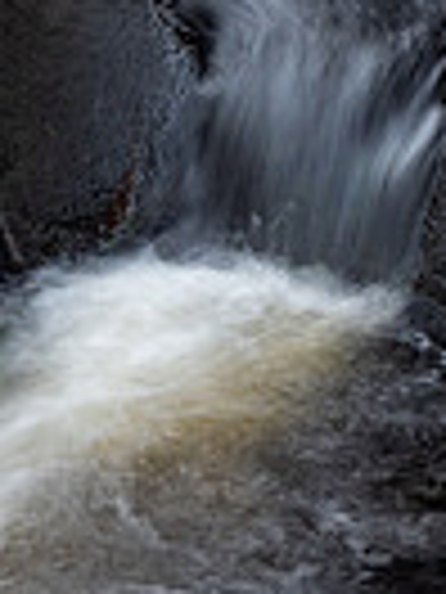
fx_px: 3522
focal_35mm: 205
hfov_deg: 7.2
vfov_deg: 9.5
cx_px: -104
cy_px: -76
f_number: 7.1
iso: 200
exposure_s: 1/1.25
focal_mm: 30
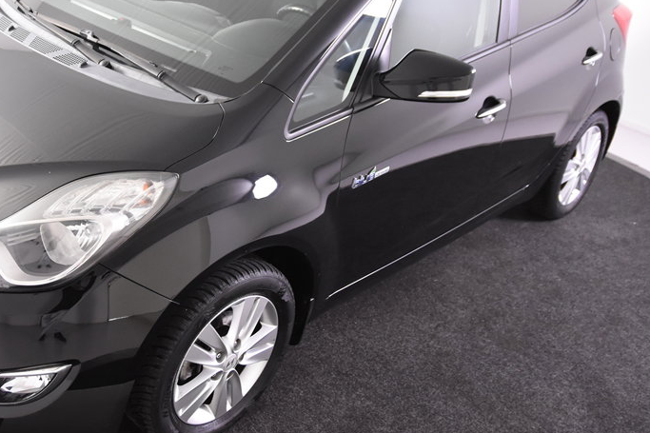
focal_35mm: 45
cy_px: 162
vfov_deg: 29.7
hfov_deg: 42.9
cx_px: 203
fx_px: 812
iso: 1600
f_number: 3.2
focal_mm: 20
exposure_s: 1/40
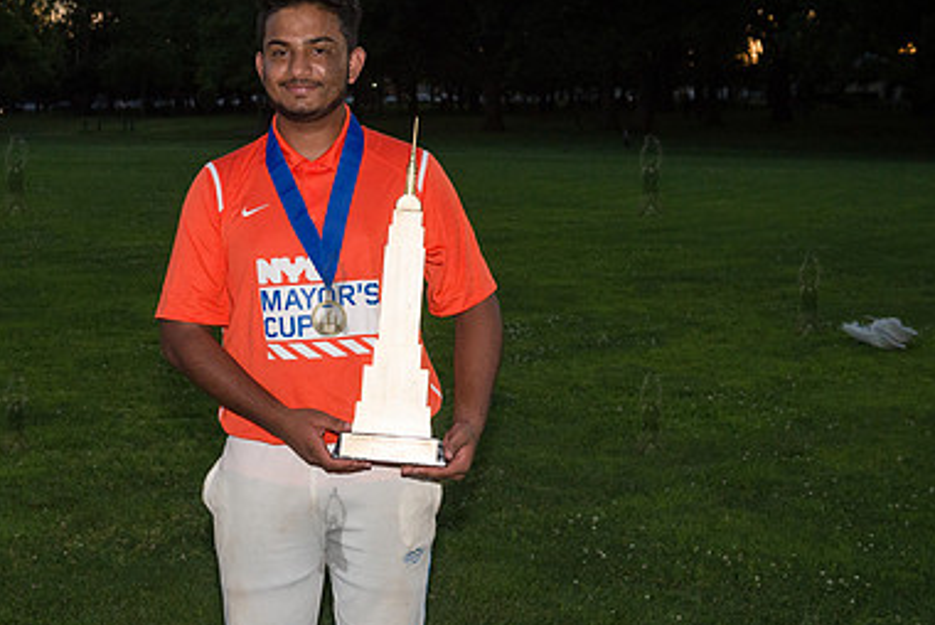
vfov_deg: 23.4
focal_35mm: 58
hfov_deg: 34.2
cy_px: 292
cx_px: 332
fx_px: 1507
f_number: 5
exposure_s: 1/2000
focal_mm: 38
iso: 1600
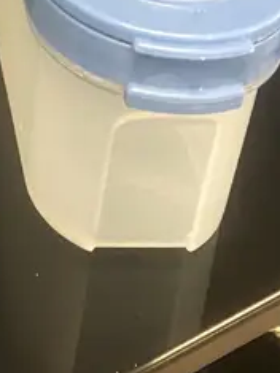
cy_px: -183
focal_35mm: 122
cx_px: -247
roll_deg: -0.8
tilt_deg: -30.2
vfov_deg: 15.0
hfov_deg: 11.2
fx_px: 1317
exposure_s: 1/33
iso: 320
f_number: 1.8
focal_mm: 3.99
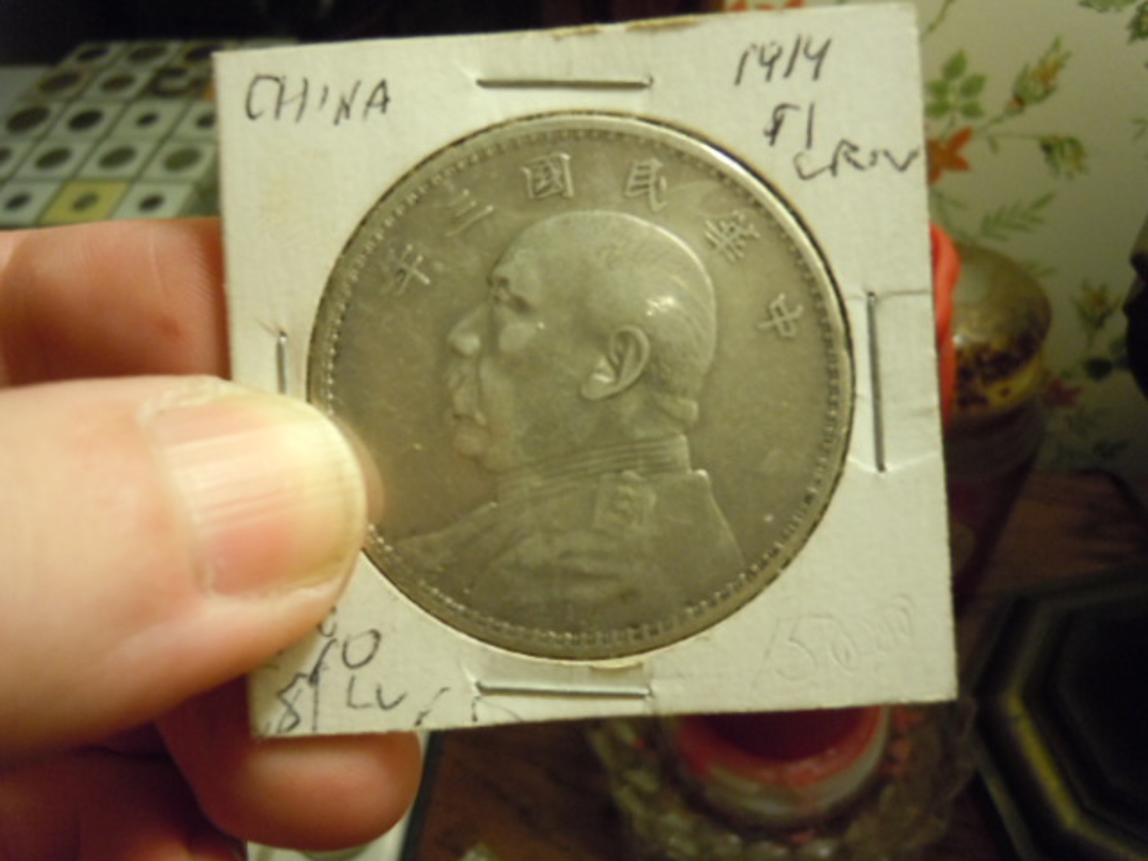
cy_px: 430
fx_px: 929
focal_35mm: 28
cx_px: 574
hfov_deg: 63.4
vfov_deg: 49.7
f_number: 3.7
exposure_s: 1/25
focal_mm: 5
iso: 400
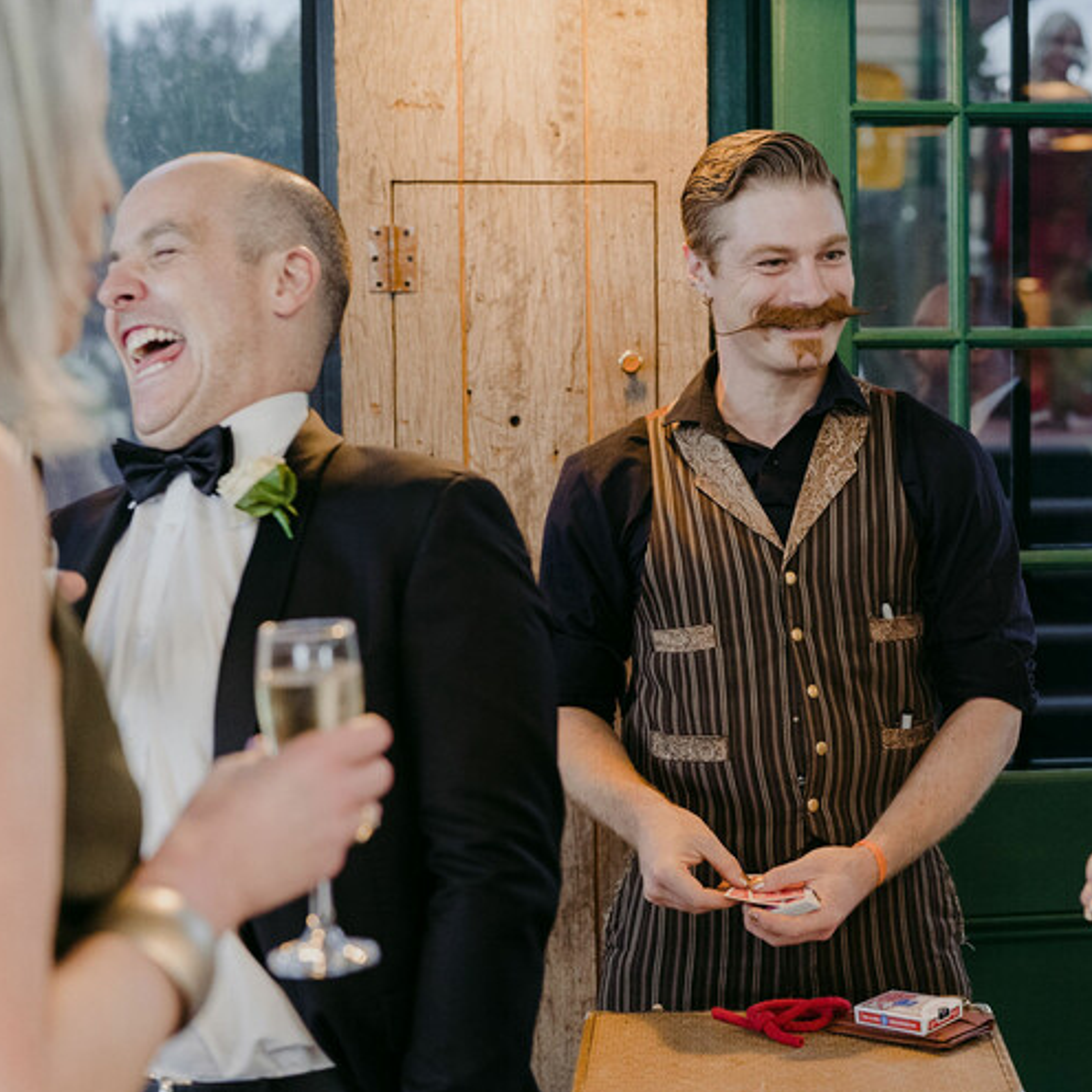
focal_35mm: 66
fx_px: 2356
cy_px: 548
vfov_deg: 26.1
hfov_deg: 25.8
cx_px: 828
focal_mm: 50
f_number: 2.5
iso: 6400
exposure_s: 1/160
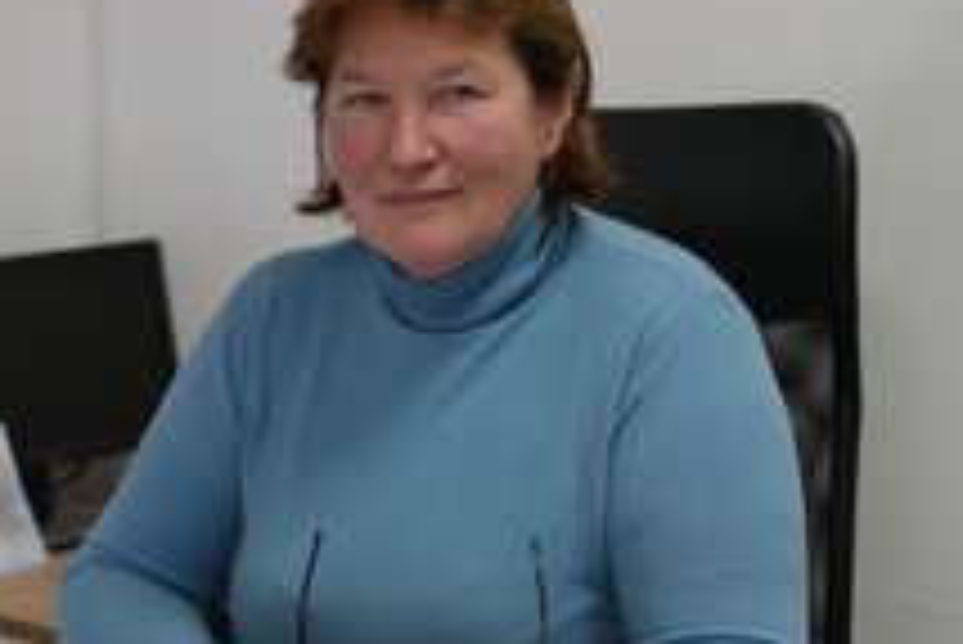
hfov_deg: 23.3
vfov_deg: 15.9
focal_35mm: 86
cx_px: 212
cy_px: 358
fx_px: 2302
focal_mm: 46
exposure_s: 1/250
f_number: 4
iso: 1000
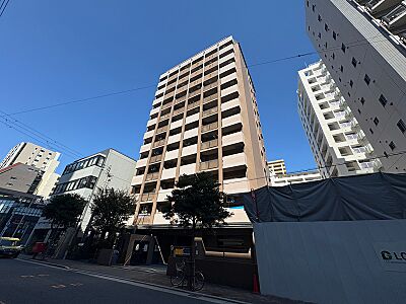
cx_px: 203
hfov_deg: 102.1
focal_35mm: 14
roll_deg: -1.5
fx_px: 164
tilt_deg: +31.4
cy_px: 152
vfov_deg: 85.7
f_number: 2.2
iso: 50
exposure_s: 1/1709
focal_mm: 2.22
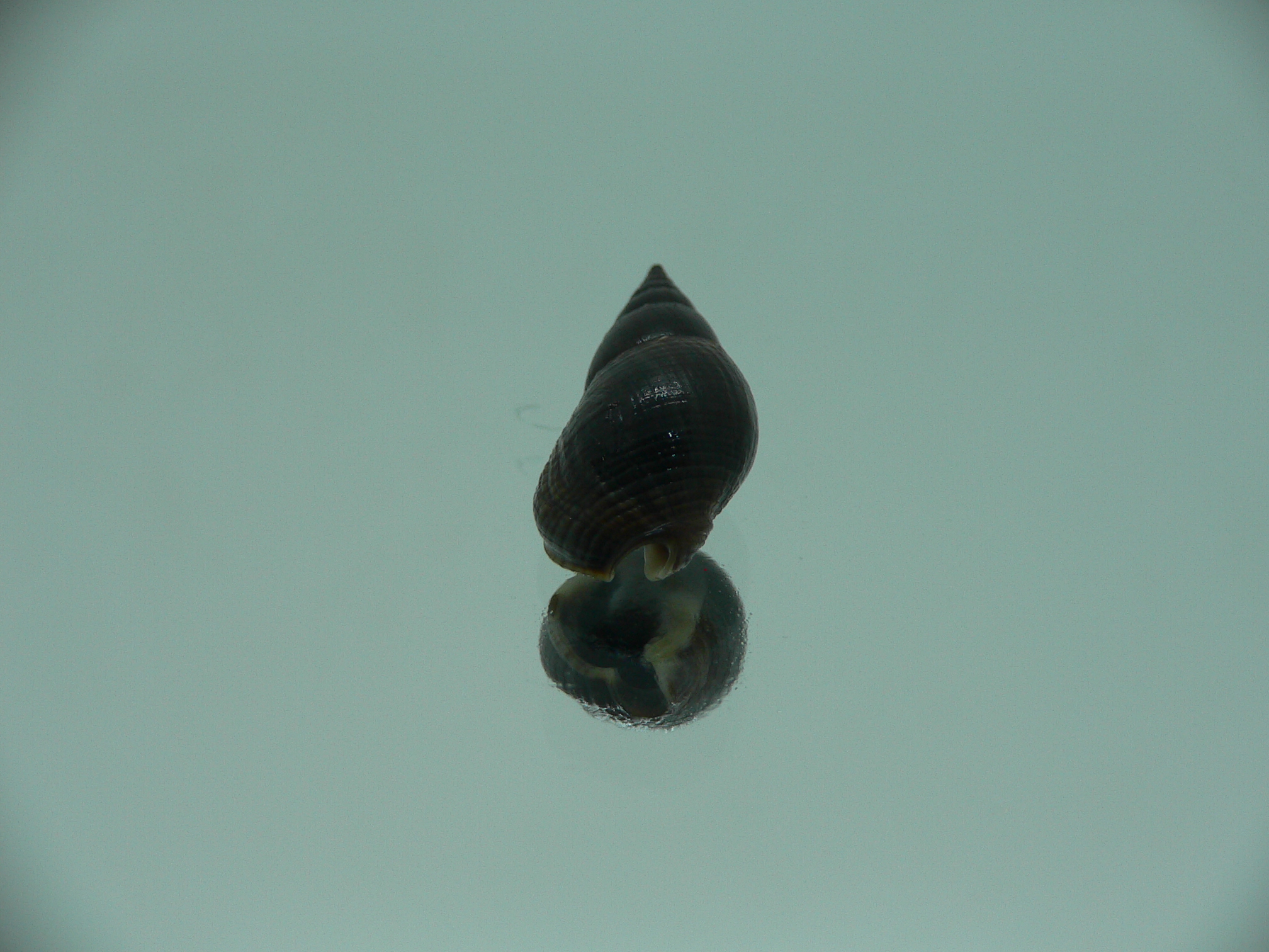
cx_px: 634
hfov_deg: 52.6
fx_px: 1283
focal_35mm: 35
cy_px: 476
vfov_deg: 40.7
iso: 80
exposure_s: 1/80
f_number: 2.8
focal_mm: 4.6
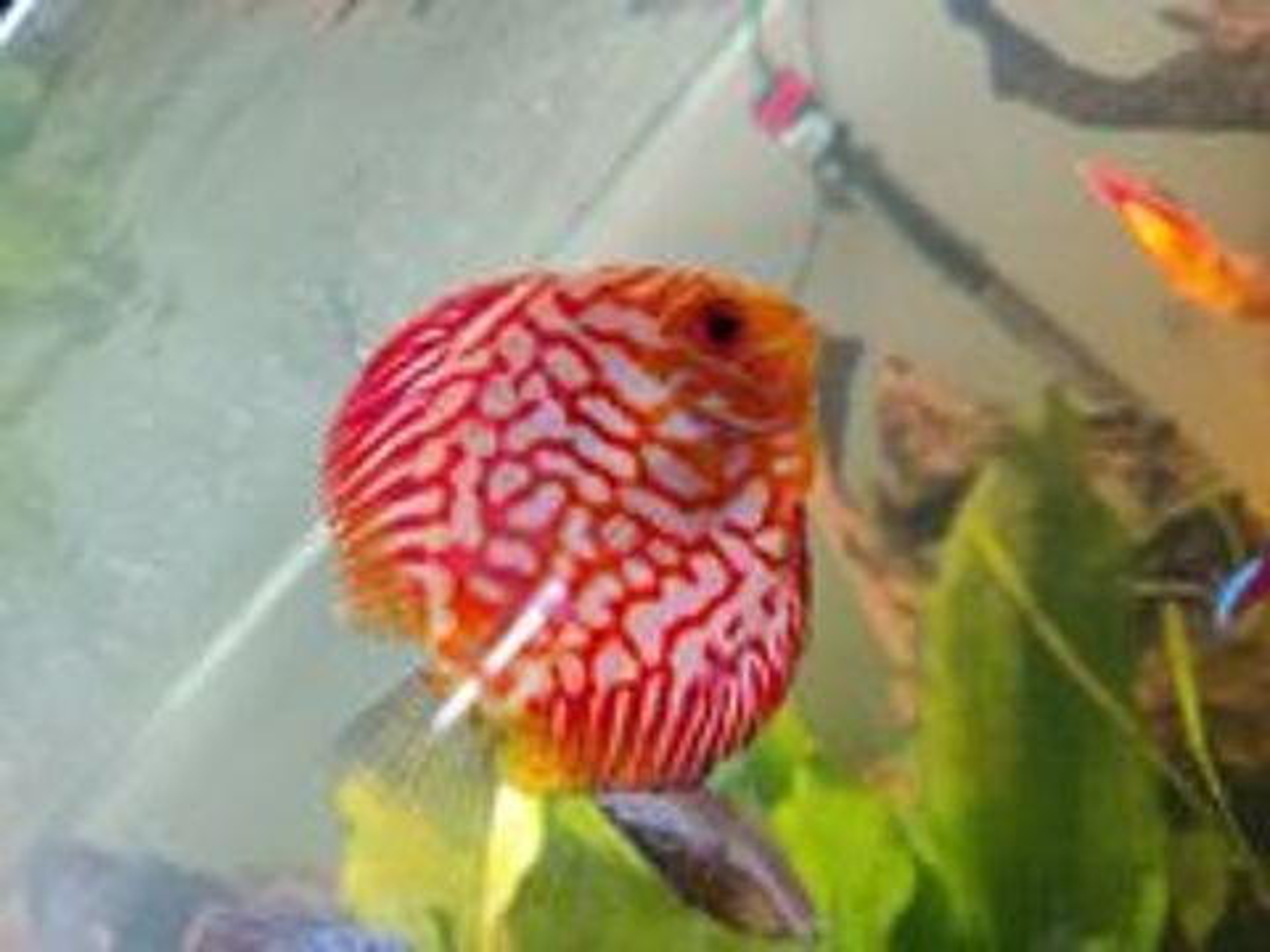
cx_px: 635
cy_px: 476
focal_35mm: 24
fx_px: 881
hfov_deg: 71.6
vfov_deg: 56.8
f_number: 1.7
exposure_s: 1/40
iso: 926
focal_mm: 5.24
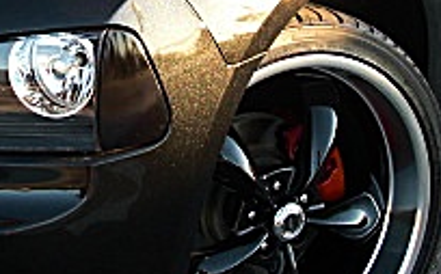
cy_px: -6
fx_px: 1441
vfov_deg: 10.8
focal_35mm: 120
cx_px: 67
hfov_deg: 17.2
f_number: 2.8
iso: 100
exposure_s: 1/100
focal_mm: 6.3
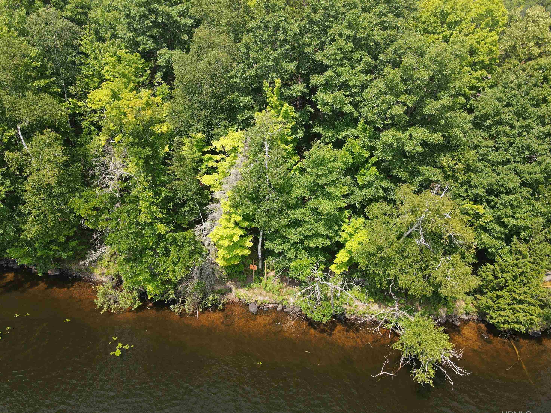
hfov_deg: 69.4
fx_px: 398
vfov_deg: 54.9
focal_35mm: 25
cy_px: 209
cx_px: 266
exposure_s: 1/250
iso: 100
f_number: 2.8
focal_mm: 4.5
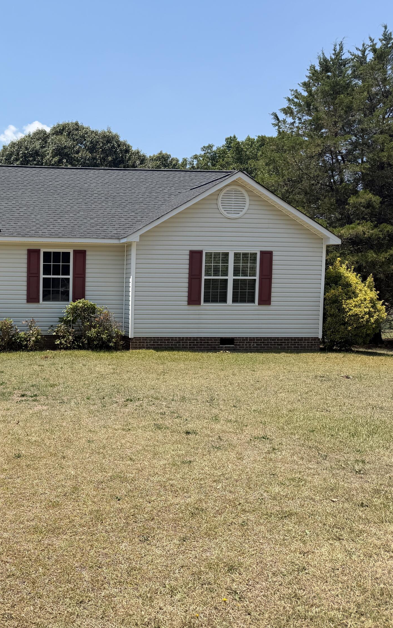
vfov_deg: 56.7
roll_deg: -0.5
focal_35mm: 34
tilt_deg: -3.6
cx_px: 6
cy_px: 314
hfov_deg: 34.2
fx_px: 583
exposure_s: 1/3953
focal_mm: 6.76
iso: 80
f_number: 1.78
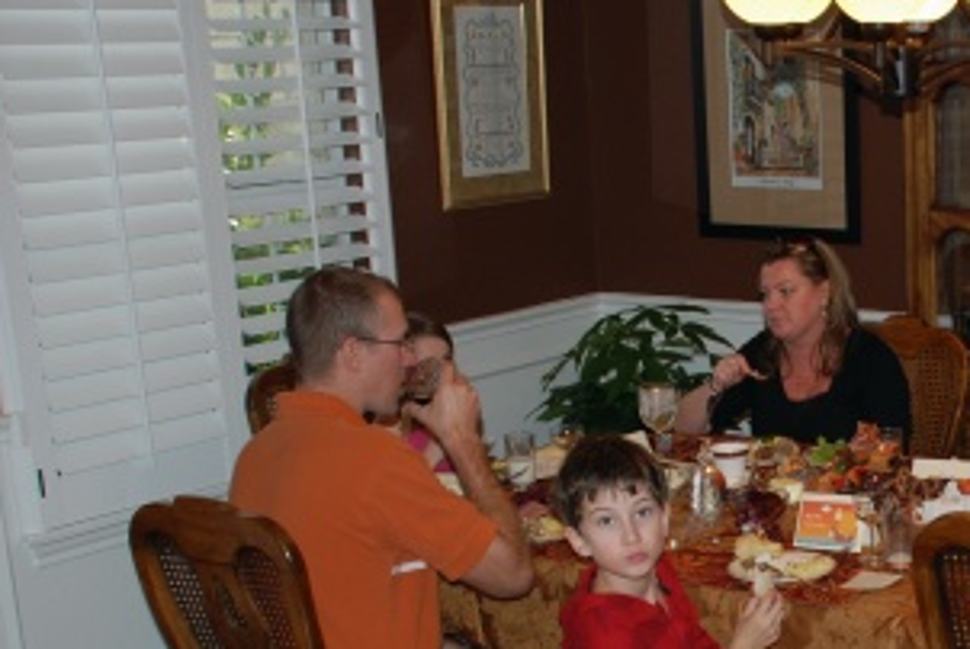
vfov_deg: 19.3
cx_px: 896
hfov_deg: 27.6
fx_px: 1888
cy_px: 530
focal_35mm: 70
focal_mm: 22
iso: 200
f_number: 3.8
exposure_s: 1/60
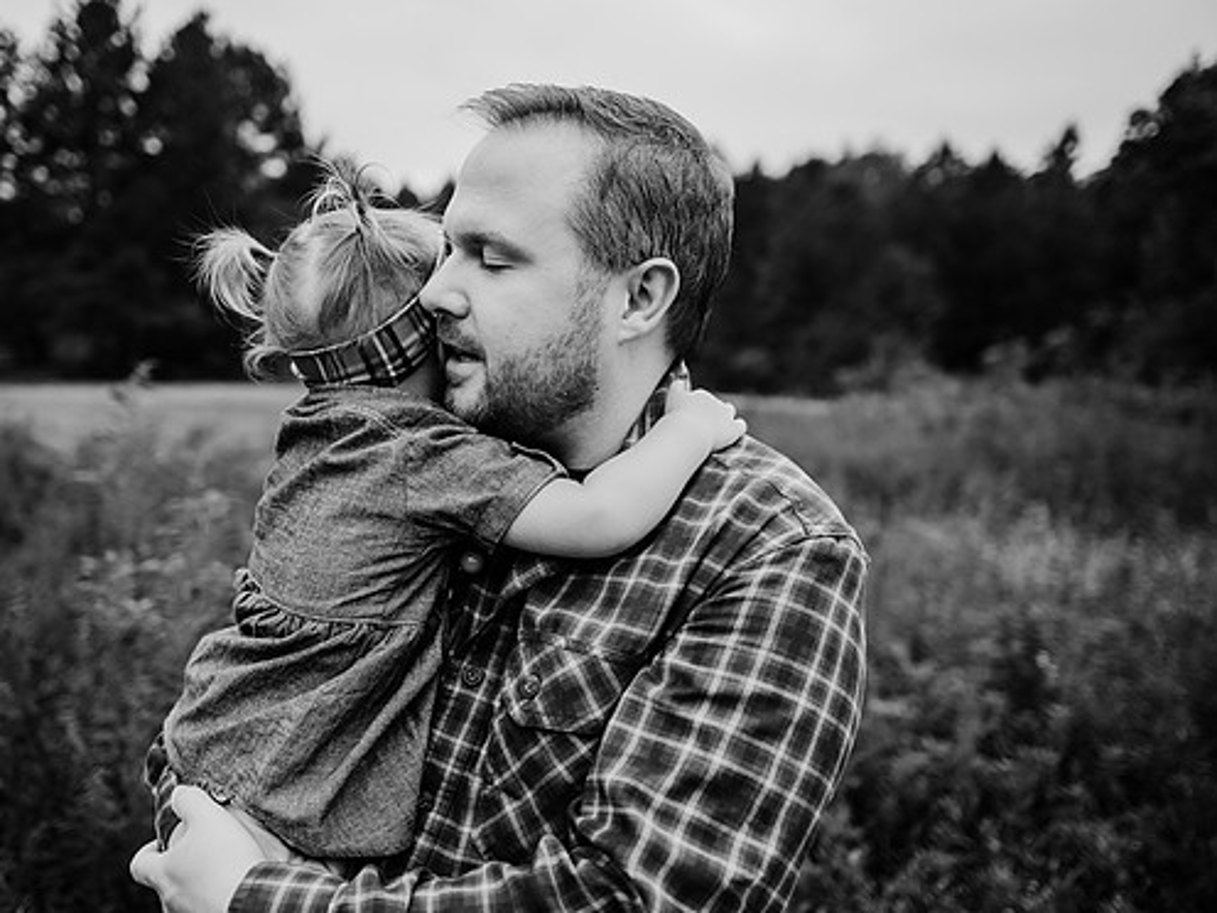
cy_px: 448
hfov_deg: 64.9
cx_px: 510
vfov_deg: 51.4
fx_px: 949
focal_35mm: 27
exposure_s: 1/800
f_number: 2.2
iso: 125
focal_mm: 24
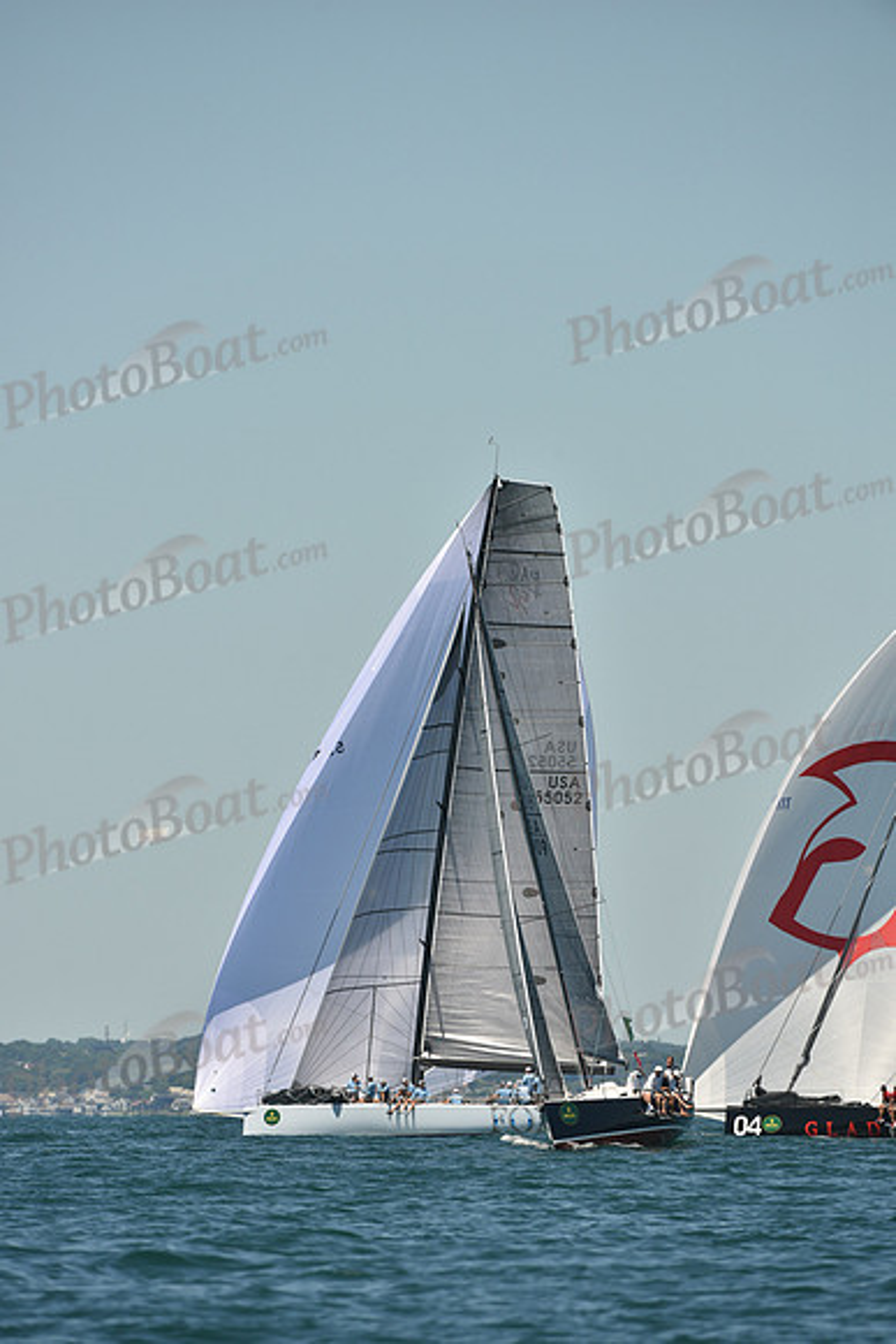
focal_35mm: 400
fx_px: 14923
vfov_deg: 5.2
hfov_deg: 3.4
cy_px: 672
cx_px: 448
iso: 250
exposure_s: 1/1250
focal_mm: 400
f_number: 7.1
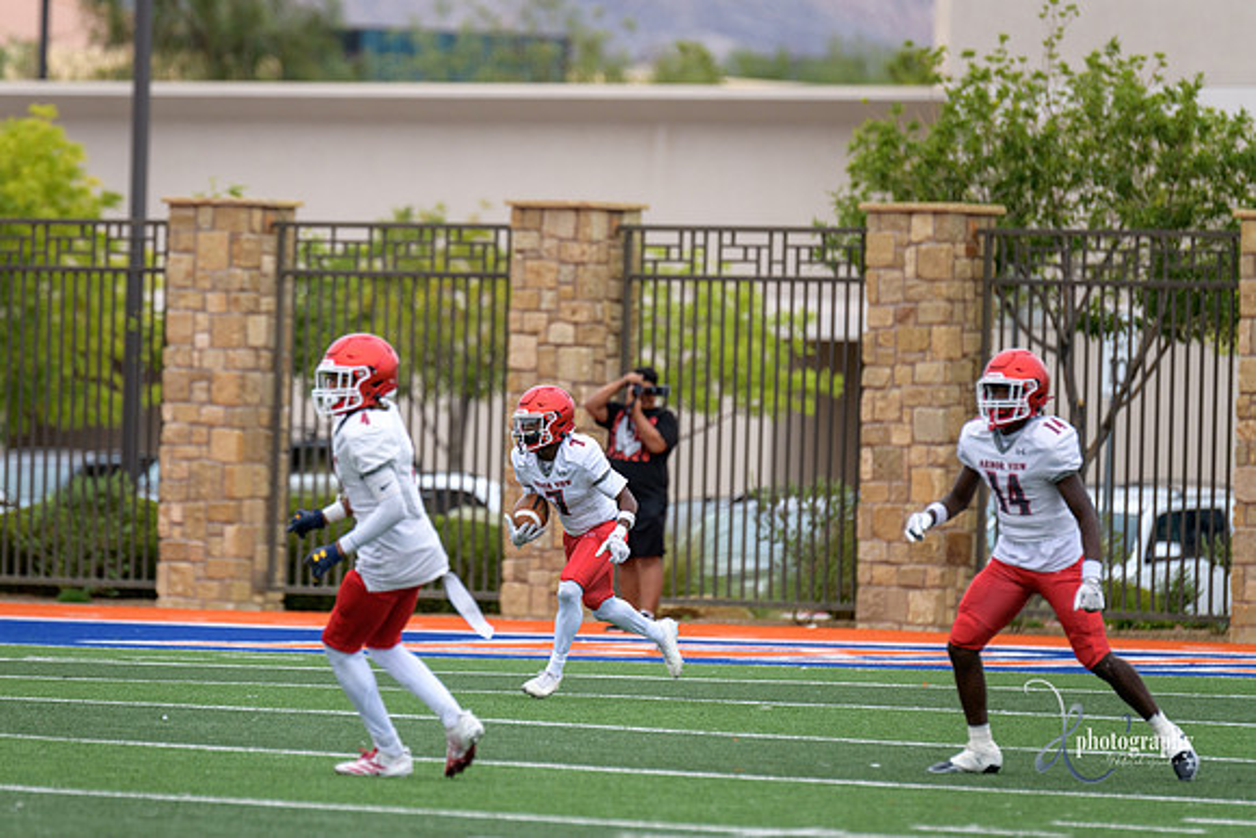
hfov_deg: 6.1
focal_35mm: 338
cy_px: 468
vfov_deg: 4.1
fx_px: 11811
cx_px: 547
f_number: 3.5
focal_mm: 300
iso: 250
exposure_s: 1/1000
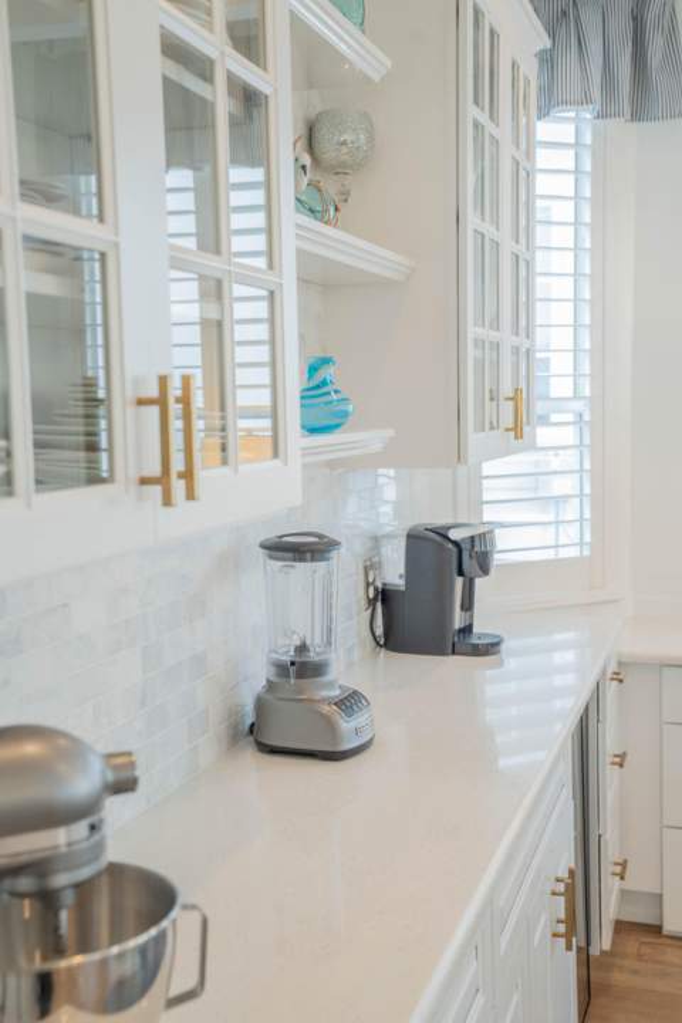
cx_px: 341
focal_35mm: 44
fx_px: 1250
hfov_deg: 30.5
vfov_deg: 44.5
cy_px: 512
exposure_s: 1/100
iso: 1000
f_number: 4.5
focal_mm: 44
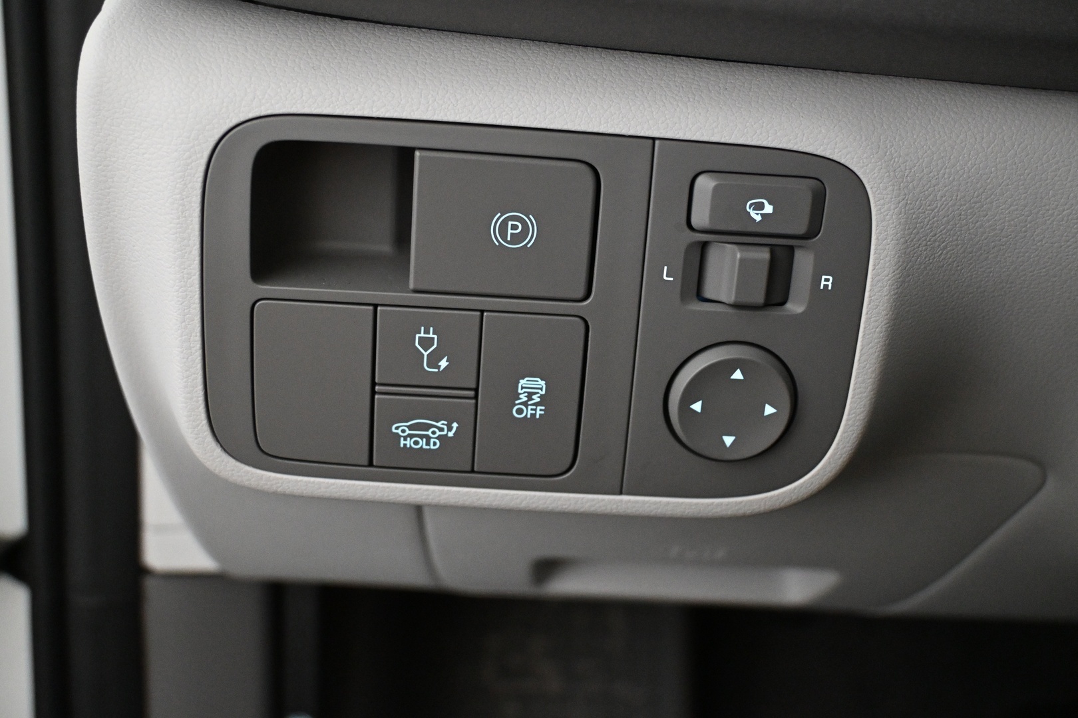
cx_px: 539
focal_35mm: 45
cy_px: 359
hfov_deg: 43.6
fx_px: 1347
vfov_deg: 29.9
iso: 4000
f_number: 4.8
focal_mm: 30
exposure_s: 1/50
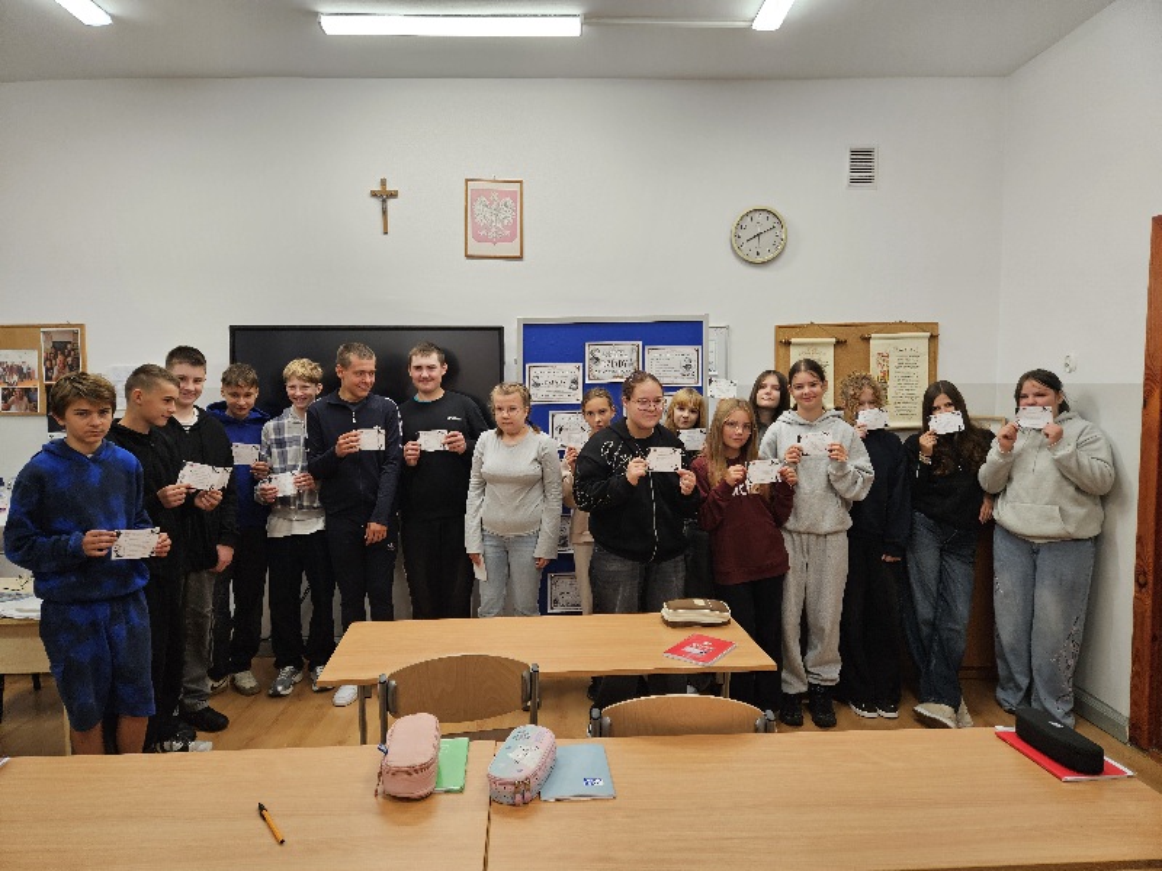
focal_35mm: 23
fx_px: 772
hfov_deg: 73.9
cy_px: 436
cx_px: 581
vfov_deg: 58.9
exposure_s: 1/100
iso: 100
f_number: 1.8
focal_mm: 5.4
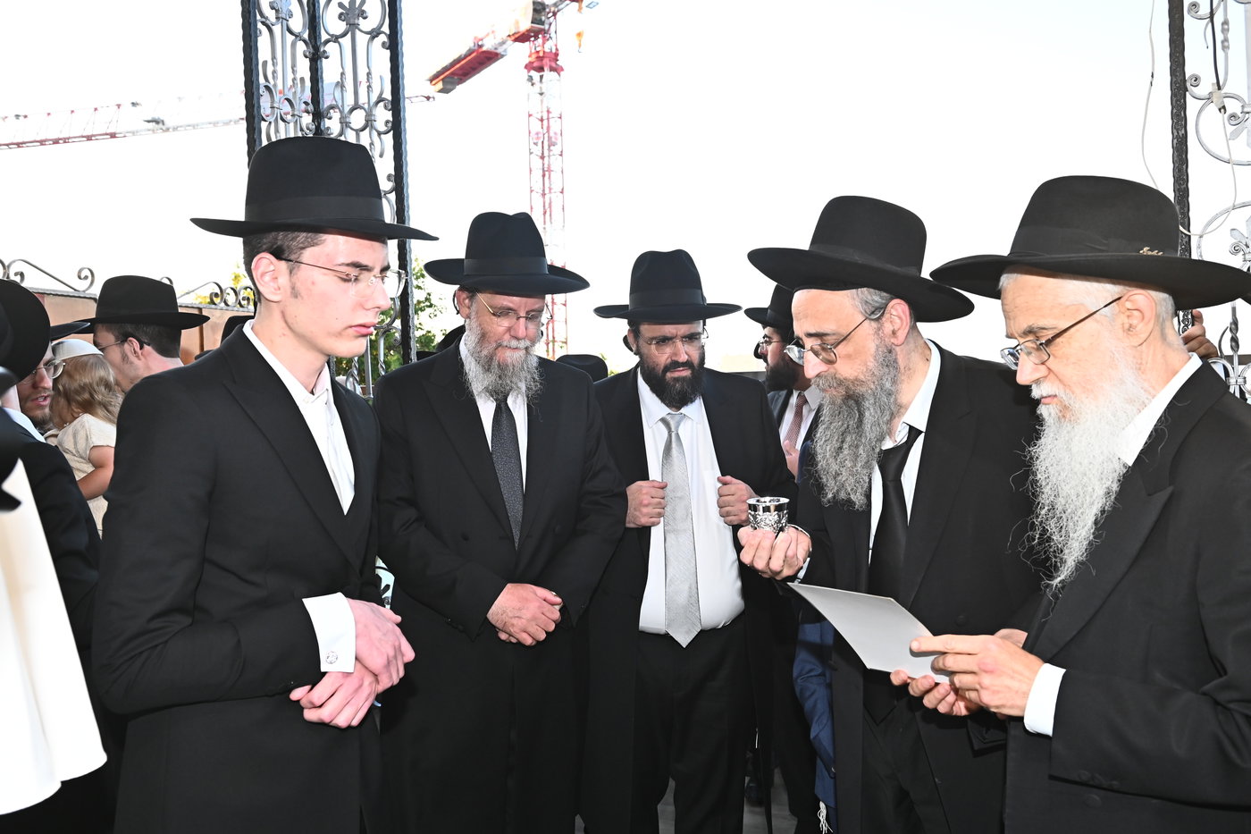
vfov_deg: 41.1
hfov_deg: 58.7
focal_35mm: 32
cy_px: 417
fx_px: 1112
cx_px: 626
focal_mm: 32
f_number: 7.1
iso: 2000
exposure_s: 1/200
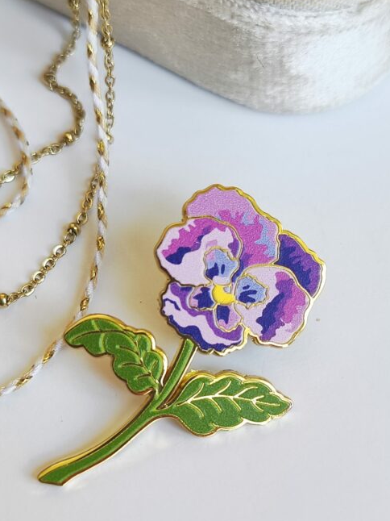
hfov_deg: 25.6
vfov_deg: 33.8
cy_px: 293
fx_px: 857
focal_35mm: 57
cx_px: 176
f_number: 1.65
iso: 320
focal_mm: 6.18
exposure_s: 1/100
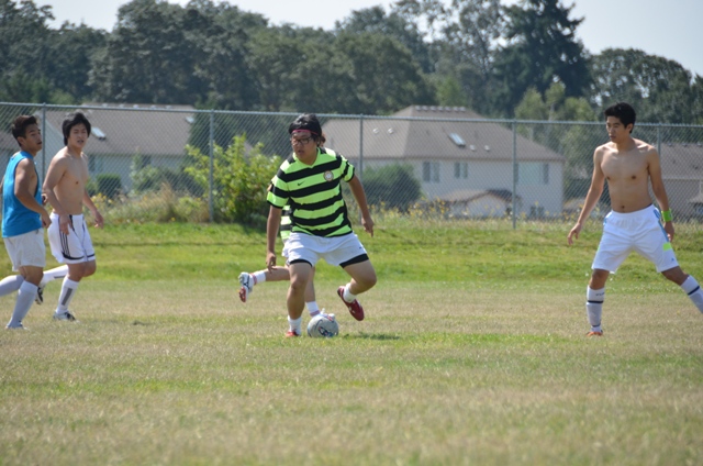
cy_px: 233
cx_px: 352
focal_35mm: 300
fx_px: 5847
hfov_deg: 6.9
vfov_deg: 4.6
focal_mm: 200
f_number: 5.6
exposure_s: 1/1000
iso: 400
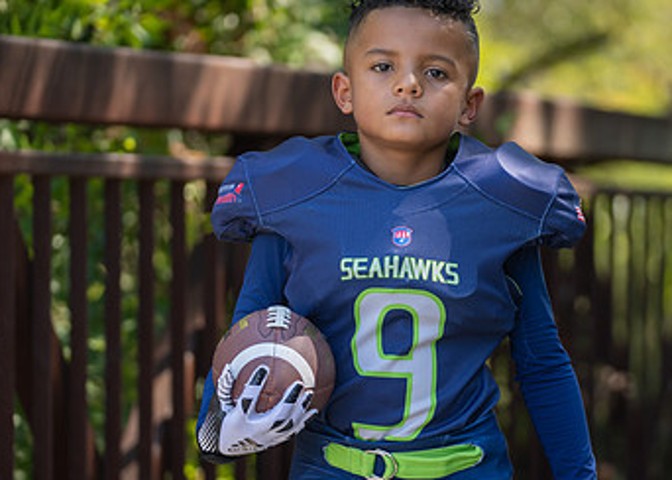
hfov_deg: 9.2
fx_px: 4178
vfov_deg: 6.6
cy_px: 293
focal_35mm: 219
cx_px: 465
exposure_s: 1/320
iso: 100
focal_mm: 119
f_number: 2.8
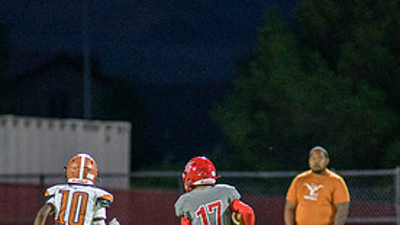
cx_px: 213
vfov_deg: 1.8
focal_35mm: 660
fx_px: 6998
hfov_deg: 3.3
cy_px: 249
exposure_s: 1/800
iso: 3200
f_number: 2.8
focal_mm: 300
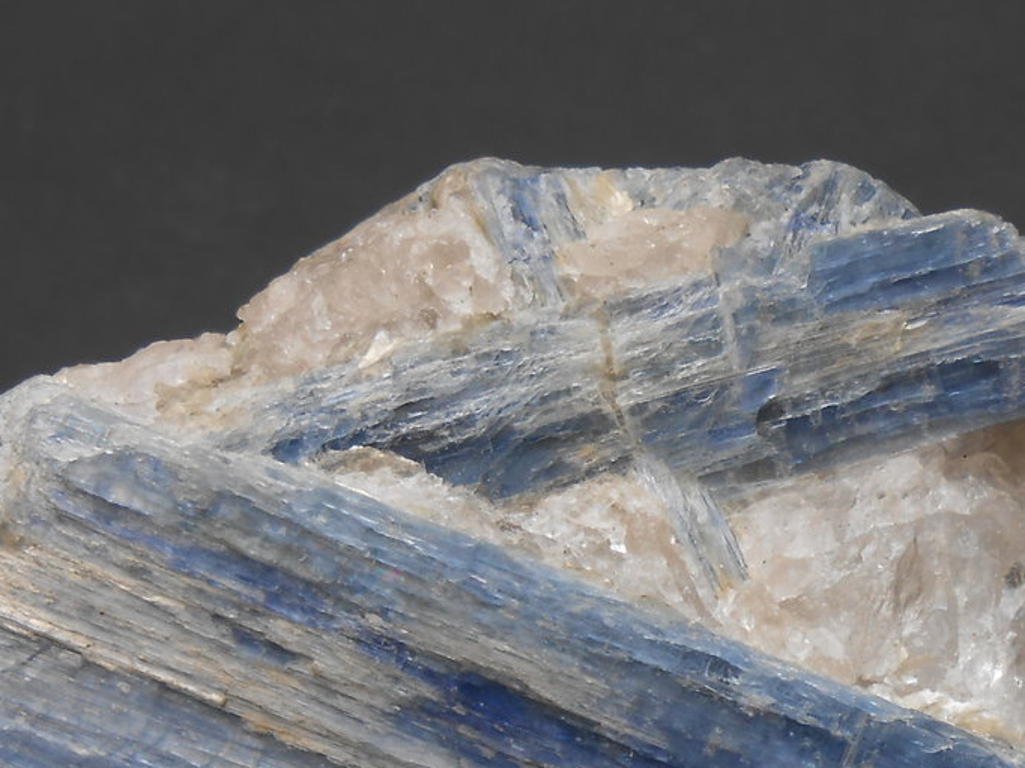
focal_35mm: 61
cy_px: 812
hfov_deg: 31.6
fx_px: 1806
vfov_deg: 22.8
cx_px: 586
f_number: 3.5
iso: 80
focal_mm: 4.6
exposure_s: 1/60
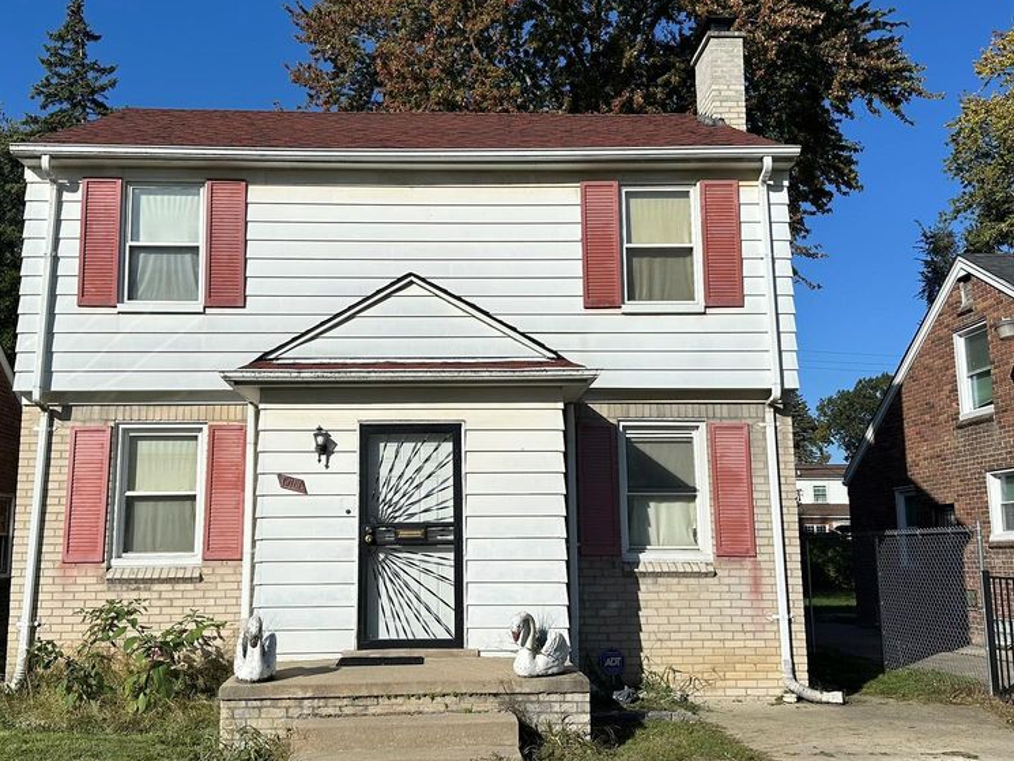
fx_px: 967
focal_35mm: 33
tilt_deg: +8.4
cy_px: 395
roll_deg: +0.6
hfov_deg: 55.2
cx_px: 448
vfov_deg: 42.9
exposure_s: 1/9709
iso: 80
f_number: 1.78
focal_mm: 6.86
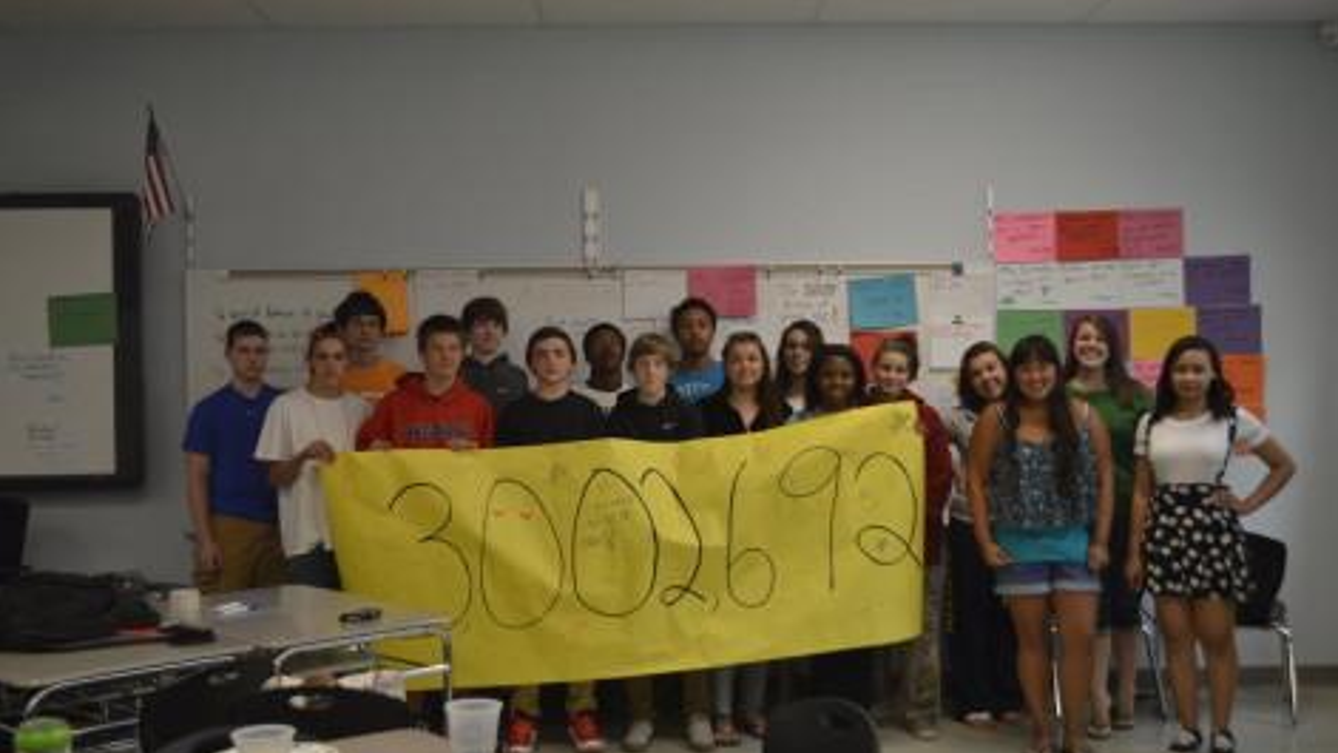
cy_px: 399
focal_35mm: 38
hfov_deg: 52.8
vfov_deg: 31.2
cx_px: 672
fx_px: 1348
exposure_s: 1/40
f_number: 4
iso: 160
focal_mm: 24
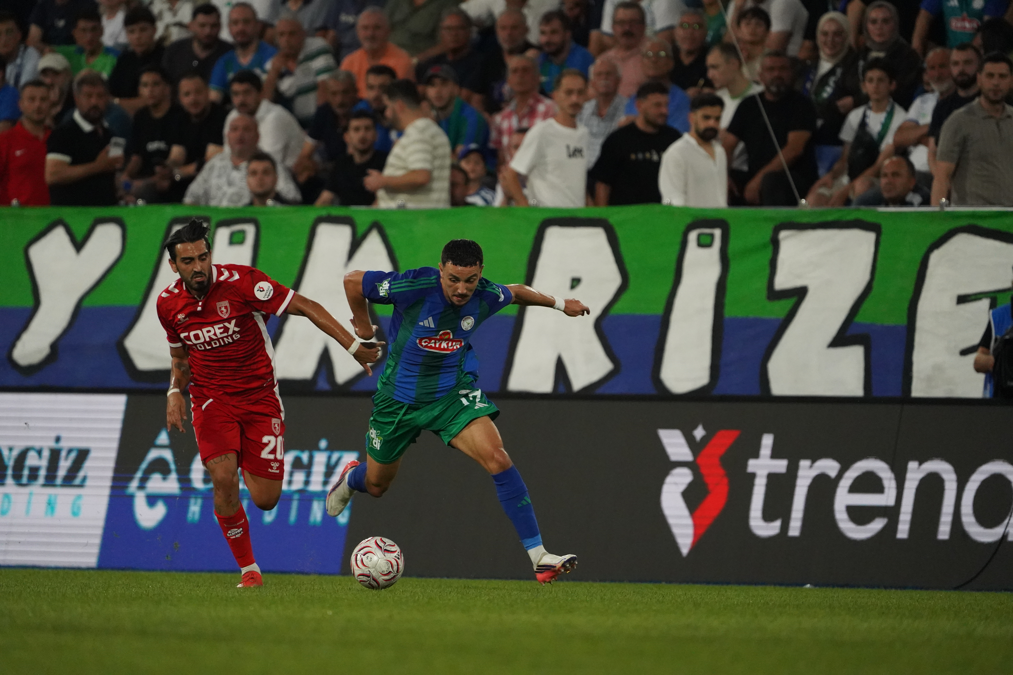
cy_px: 338
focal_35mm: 600
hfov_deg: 3.4
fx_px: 16882
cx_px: 506
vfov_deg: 2.3
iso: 10000
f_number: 6.3
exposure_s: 1/2000
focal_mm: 600
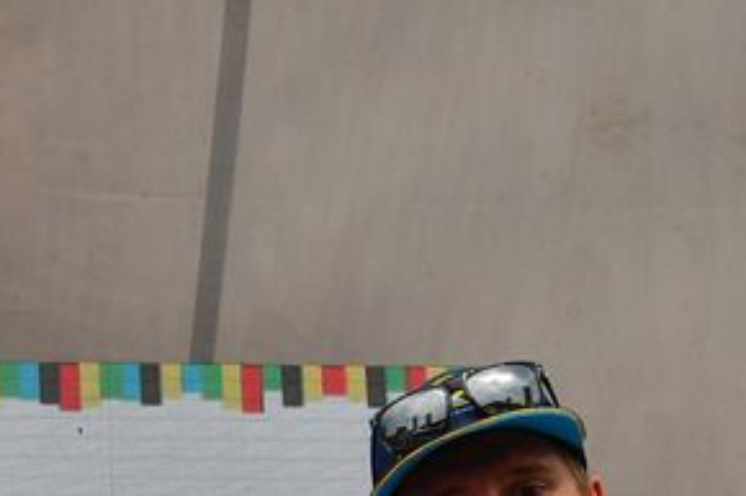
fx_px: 3086
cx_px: -257
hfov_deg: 13.2
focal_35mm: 149
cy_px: 1000
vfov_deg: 8.7
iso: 500
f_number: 7.1
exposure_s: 1/1000
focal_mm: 24
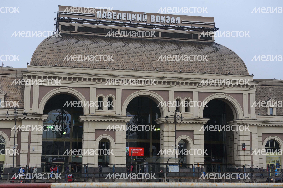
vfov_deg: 23.4
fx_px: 456
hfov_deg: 34.5
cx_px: 142
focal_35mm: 58
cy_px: 94
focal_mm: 58
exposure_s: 1/250
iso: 1250
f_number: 6.3
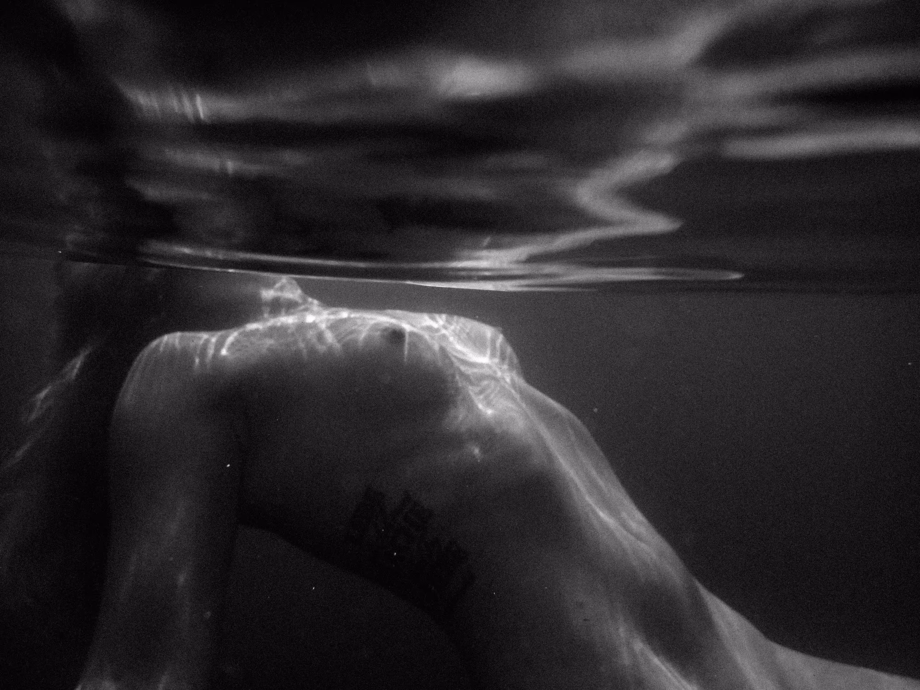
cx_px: 460
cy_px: 345
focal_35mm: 25
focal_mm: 4.5
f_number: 8
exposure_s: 1/800
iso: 100
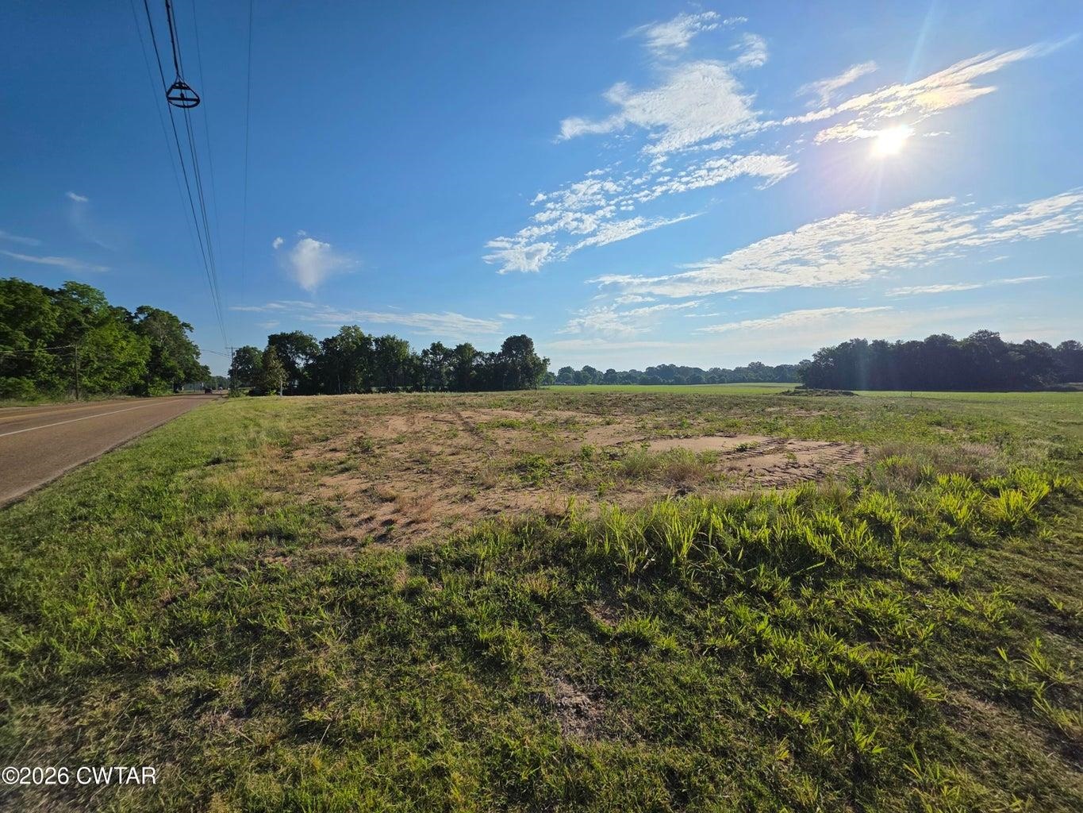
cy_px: 406
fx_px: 407
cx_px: 542
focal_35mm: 13
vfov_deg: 89.9
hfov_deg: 106.2
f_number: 1.9
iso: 40
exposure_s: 1/5581
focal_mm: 2.2
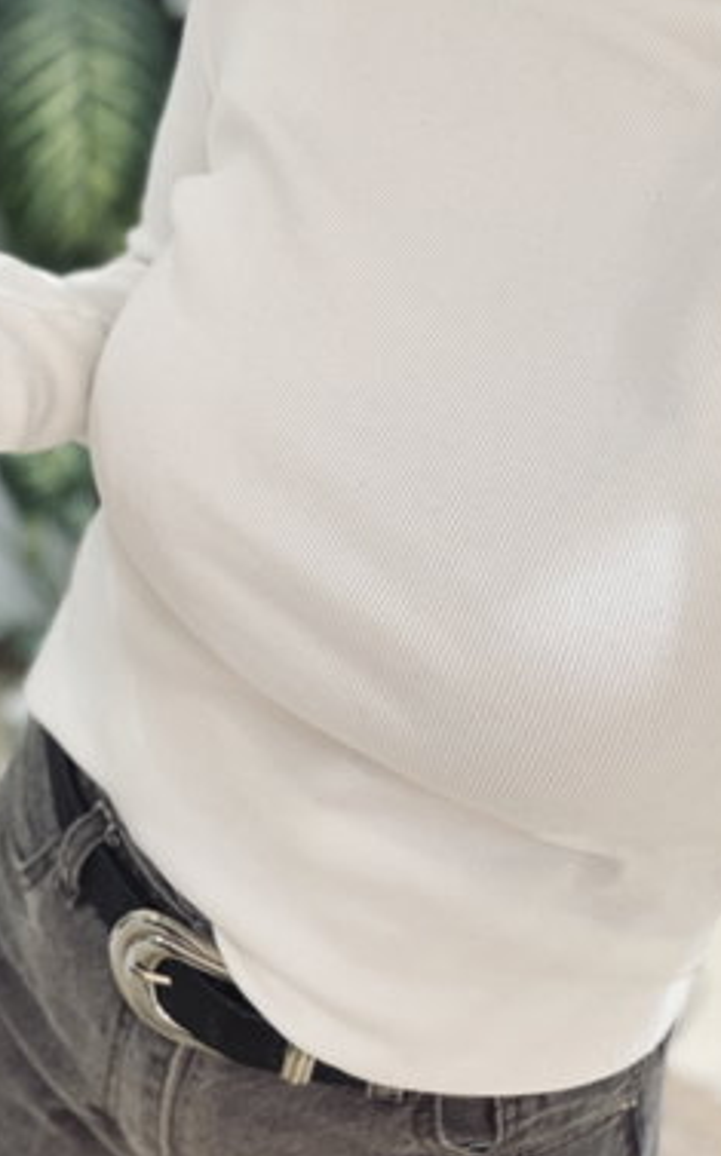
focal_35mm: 45
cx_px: 445
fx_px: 1417
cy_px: 412
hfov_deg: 28.4
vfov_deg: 43.9
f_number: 1.9
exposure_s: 1/50
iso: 64
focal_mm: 2.71
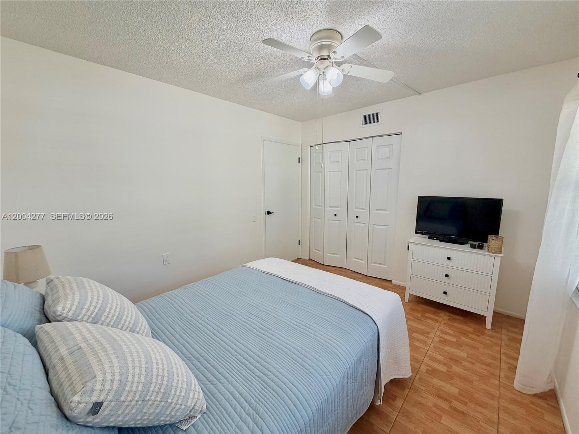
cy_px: 217
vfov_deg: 85.7
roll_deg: +0.6
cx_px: 290
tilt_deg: -8.4
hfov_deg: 102.1
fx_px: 234
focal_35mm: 14
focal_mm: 2.22
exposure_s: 1/120
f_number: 2.2
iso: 160
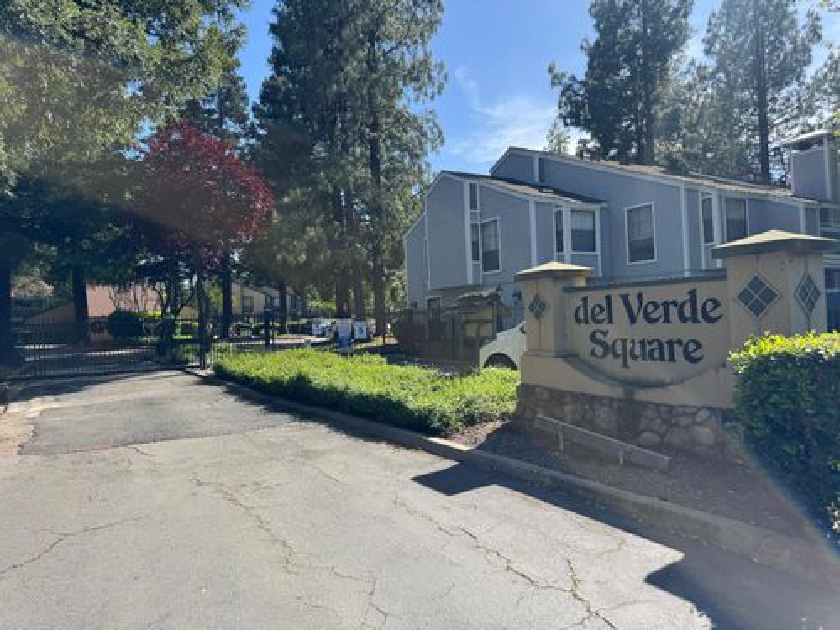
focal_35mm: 24
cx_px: 420
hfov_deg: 71.6
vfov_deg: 56.8
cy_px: 315
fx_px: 582
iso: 80
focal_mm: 6.76
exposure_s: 1/1923
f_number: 1.78
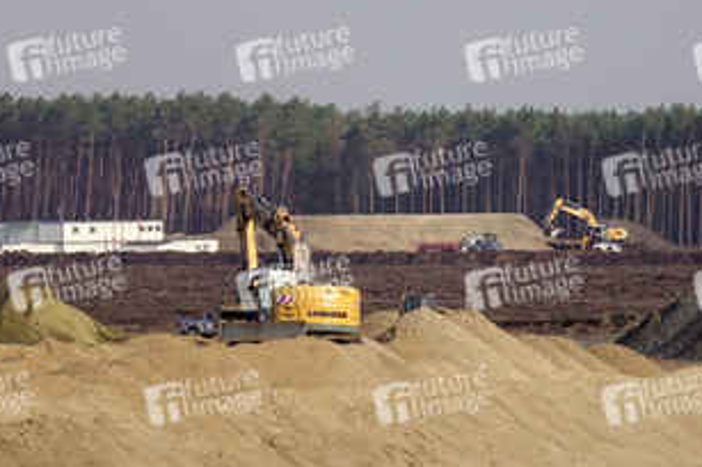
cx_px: 463
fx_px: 5727
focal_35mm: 294
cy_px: 227
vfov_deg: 4.7
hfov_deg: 7.0
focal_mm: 73.3
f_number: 5
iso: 100
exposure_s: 1/80
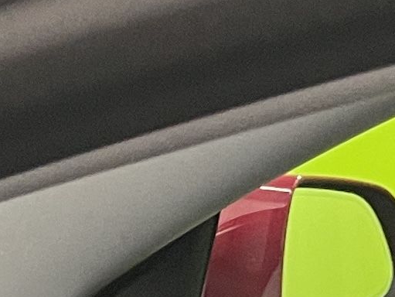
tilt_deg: -28.4
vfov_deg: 6.1
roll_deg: -0.5
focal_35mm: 205
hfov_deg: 9.6
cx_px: 358
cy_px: 1154
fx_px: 2341
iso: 100
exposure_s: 1/50
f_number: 1.6
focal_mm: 4.2
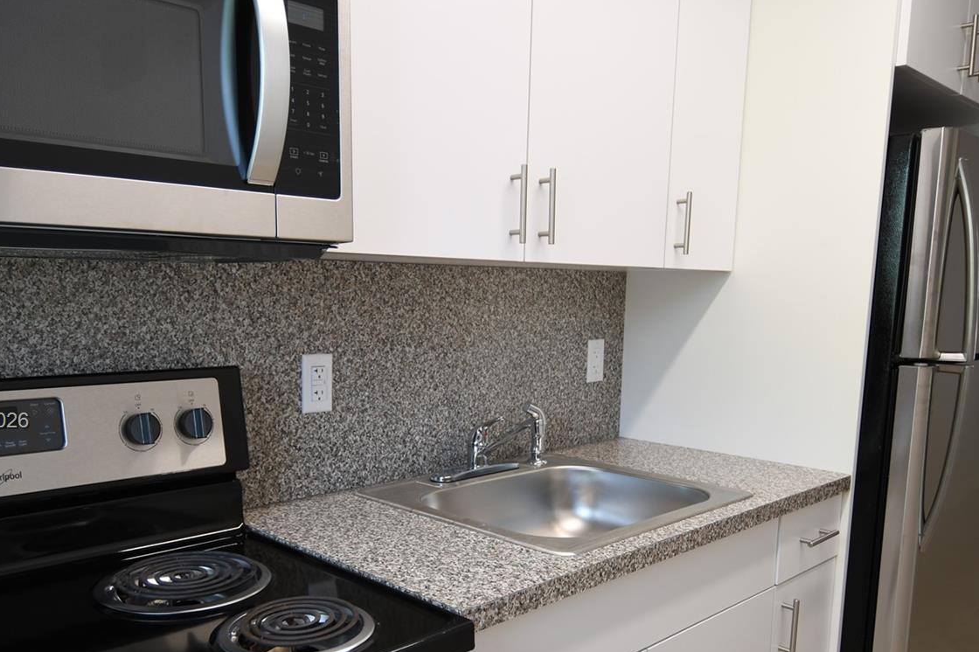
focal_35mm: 30
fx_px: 816
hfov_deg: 61.9
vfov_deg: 43.1
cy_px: 422
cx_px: 456
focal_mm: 14
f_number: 4
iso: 100
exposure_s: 1/30
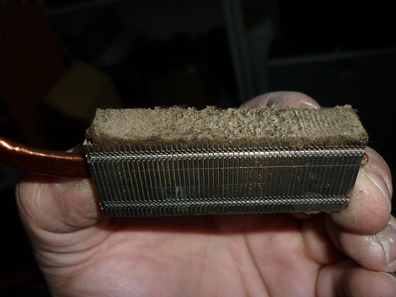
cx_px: 198
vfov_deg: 42.9
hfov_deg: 55.4
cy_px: 148
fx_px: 378
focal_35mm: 33
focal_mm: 5.5
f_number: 2.8
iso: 100
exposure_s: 1/125
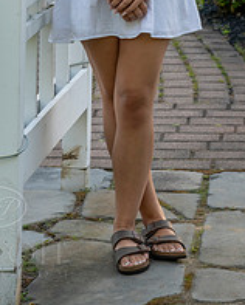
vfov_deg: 10.5
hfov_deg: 8.5
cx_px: 119
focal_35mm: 182
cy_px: -28
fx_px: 1647
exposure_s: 1/250
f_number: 8
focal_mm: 85
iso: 500
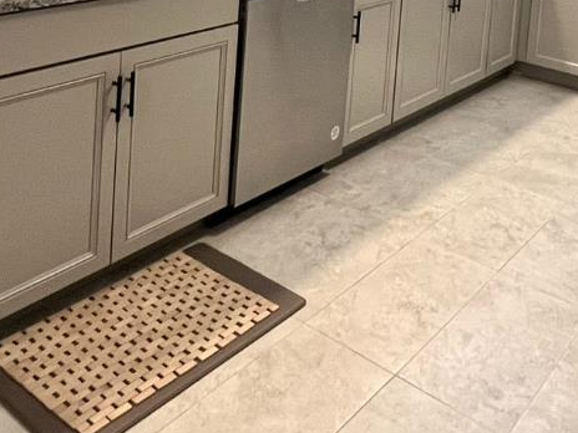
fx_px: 701
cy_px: -95
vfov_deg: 29.3
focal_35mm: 42
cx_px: 367
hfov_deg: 44.4
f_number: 1.8
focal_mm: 1.57
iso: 200
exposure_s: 1/120
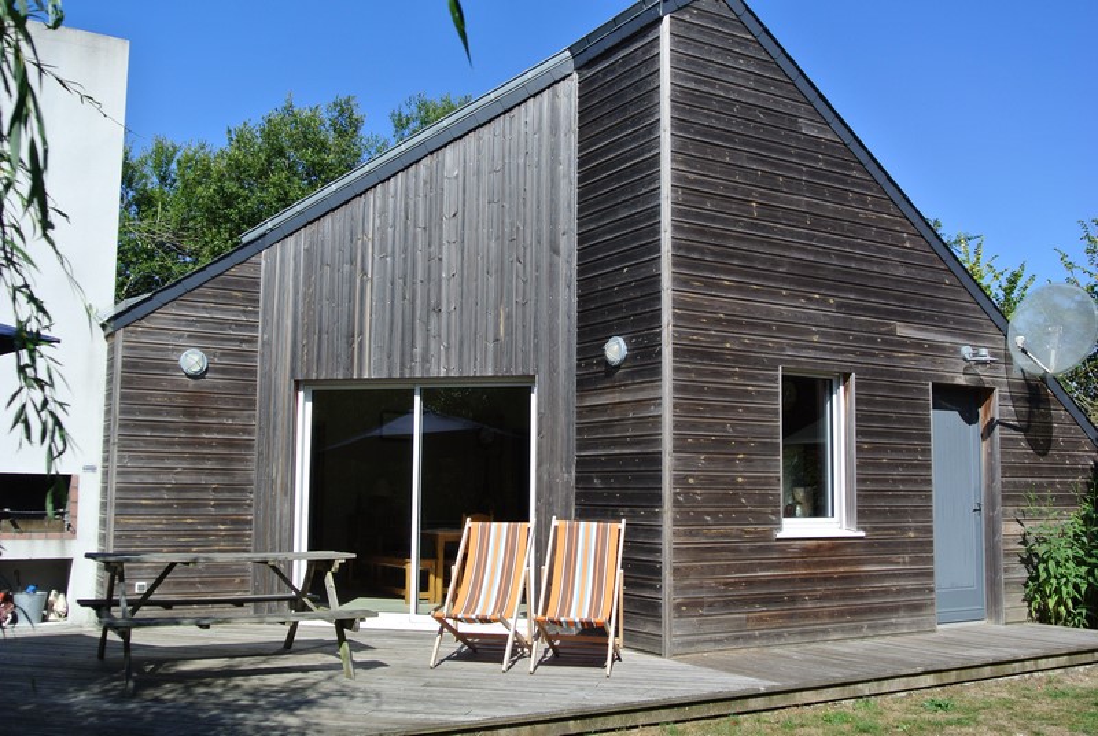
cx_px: 549
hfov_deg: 54.4
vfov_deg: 38.0
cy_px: 368
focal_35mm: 35
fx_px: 1069
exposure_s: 1/640
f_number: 4.5
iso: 100
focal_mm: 13.1
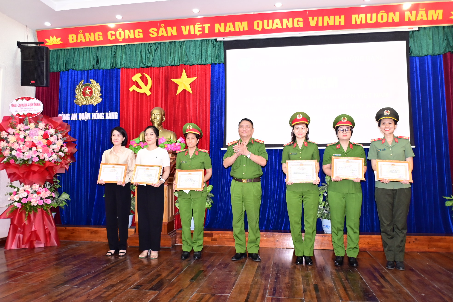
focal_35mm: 30
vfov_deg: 43.6
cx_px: 226
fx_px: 377
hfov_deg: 61.9
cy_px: 151
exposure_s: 1/200
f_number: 3.5
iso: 1250
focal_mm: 20
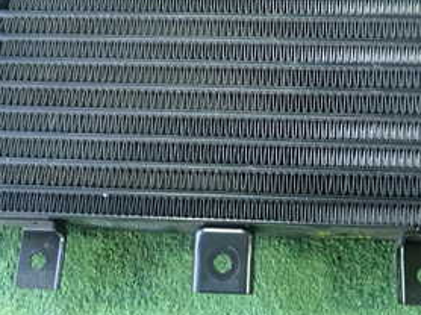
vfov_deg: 26.7
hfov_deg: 35.5
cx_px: 232
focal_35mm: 54
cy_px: 80
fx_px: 656
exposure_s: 1/30
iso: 200
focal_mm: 4.5
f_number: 2
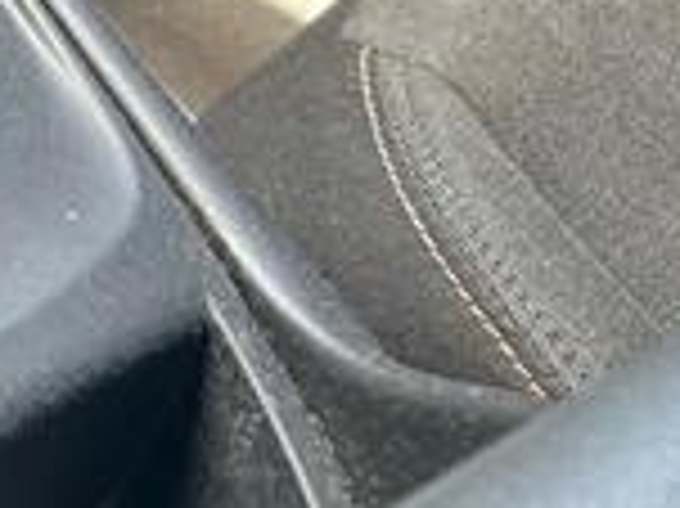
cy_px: -459
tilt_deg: -40.0
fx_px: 2159
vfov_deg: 12.1
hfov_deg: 14.6
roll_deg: -0.1
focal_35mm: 110
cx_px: -703
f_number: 1.5
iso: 125
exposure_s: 1/97
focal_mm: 5.7
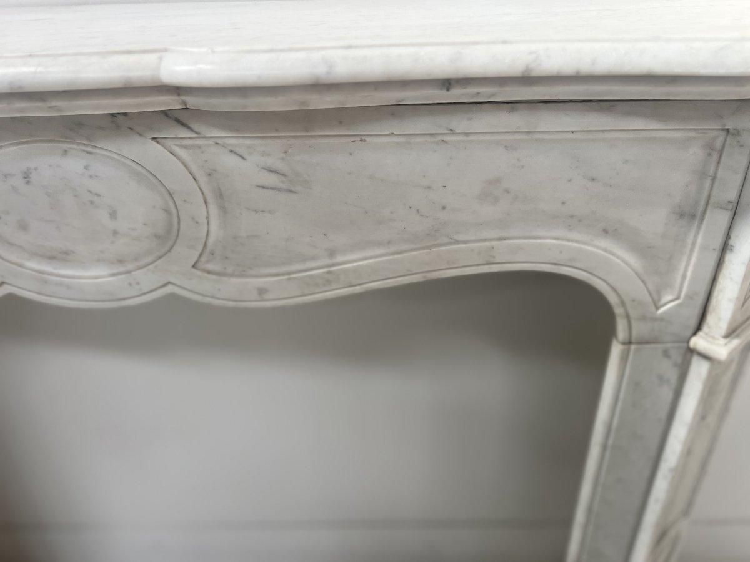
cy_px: 281
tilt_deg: -32.0
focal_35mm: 26
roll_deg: +2.4
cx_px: 375
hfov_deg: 67.3
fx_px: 563
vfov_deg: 53.1
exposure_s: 1/121
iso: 80
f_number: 1.5
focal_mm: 5.7
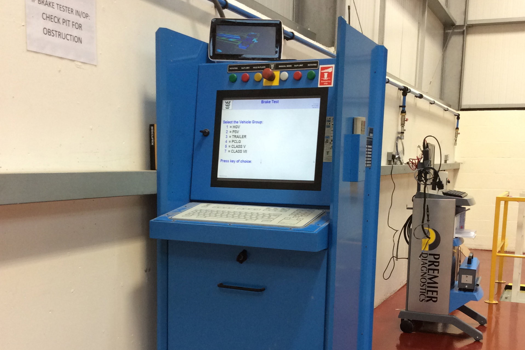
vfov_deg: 29.5
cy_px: 256
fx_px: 656
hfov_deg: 43.6
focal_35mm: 45
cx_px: 265
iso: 64
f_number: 2.4
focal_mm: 3.3
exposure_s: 1/25
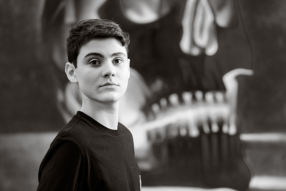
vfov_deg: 13.0
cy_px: 96
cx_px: 143
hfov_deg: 19.5
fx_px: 834
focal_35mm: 105
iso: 125
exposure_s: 1/250
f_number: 4
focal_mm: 105
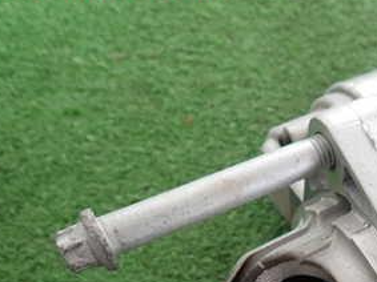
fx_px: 577
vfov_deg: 26.5
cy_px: 259
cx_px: 380
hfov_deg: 33.1
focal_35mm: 53
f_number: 2
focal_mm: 4.5
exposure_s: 1/40
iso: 200
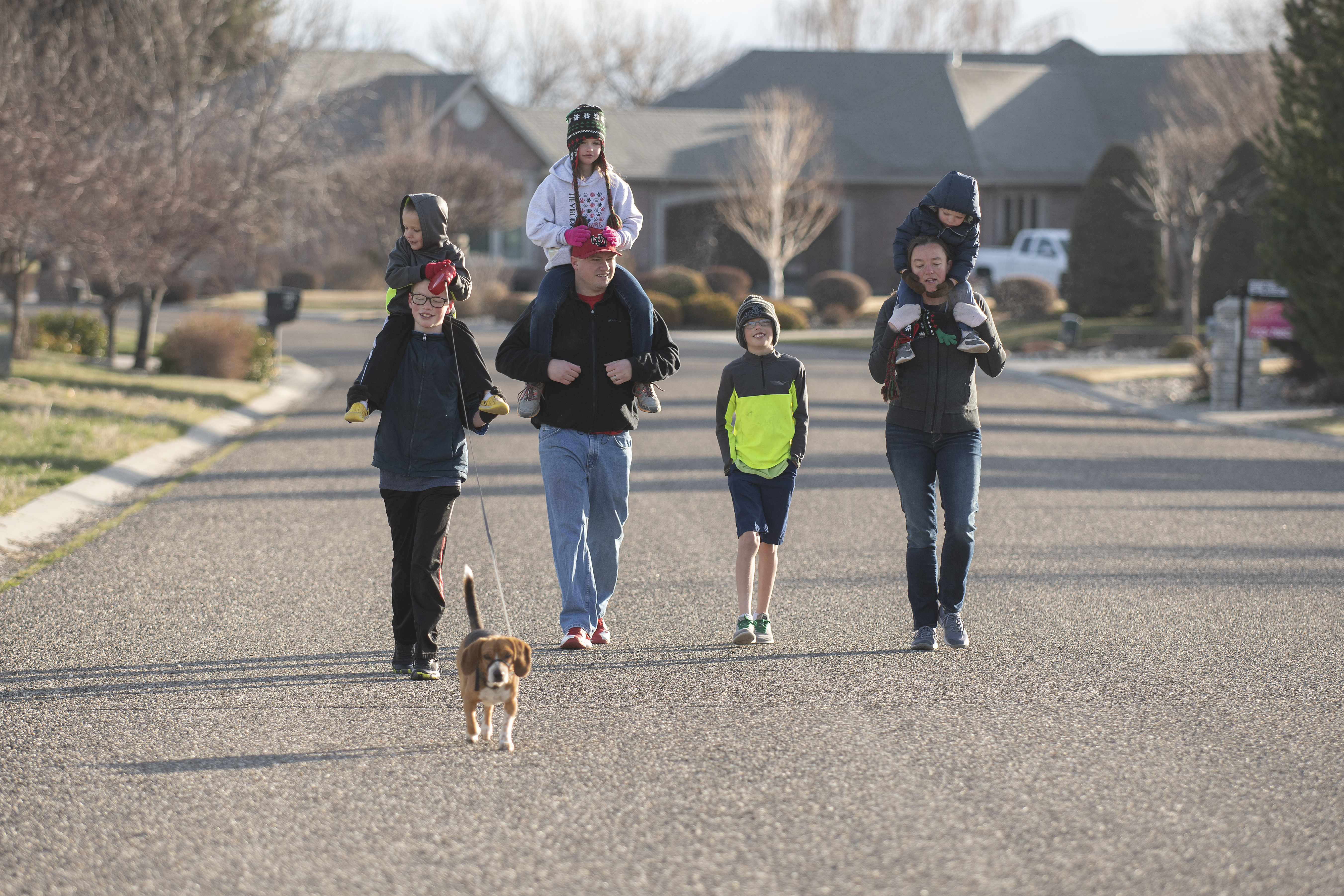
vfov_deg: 6.1
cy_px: 448
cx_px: 672
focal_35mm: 225
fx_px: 8399
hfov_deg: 9.1
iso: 100
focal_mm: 150
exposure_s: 1/800
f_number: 2.8
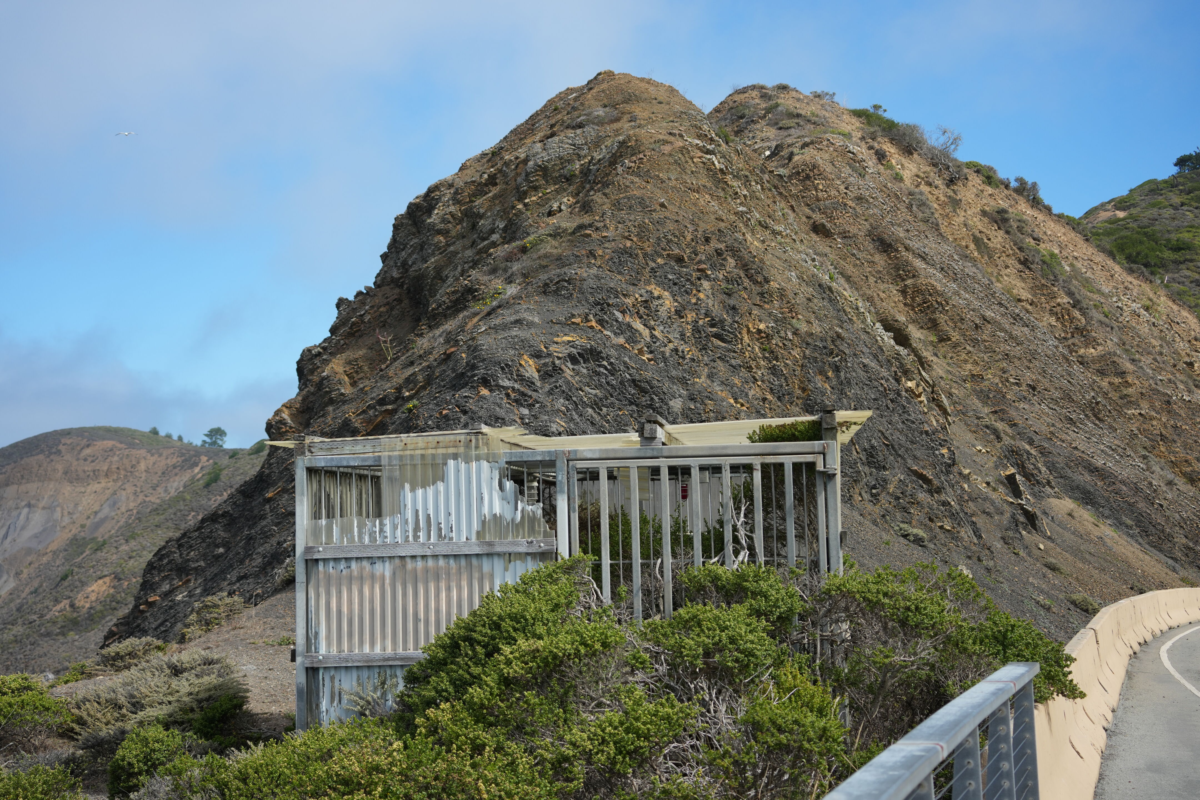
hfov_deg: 39.6
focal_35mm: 50
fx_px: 1667
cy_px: 400
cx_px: 600
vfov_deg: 27.0
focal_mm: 50
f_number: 4.5
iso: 250
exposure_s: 1/1250
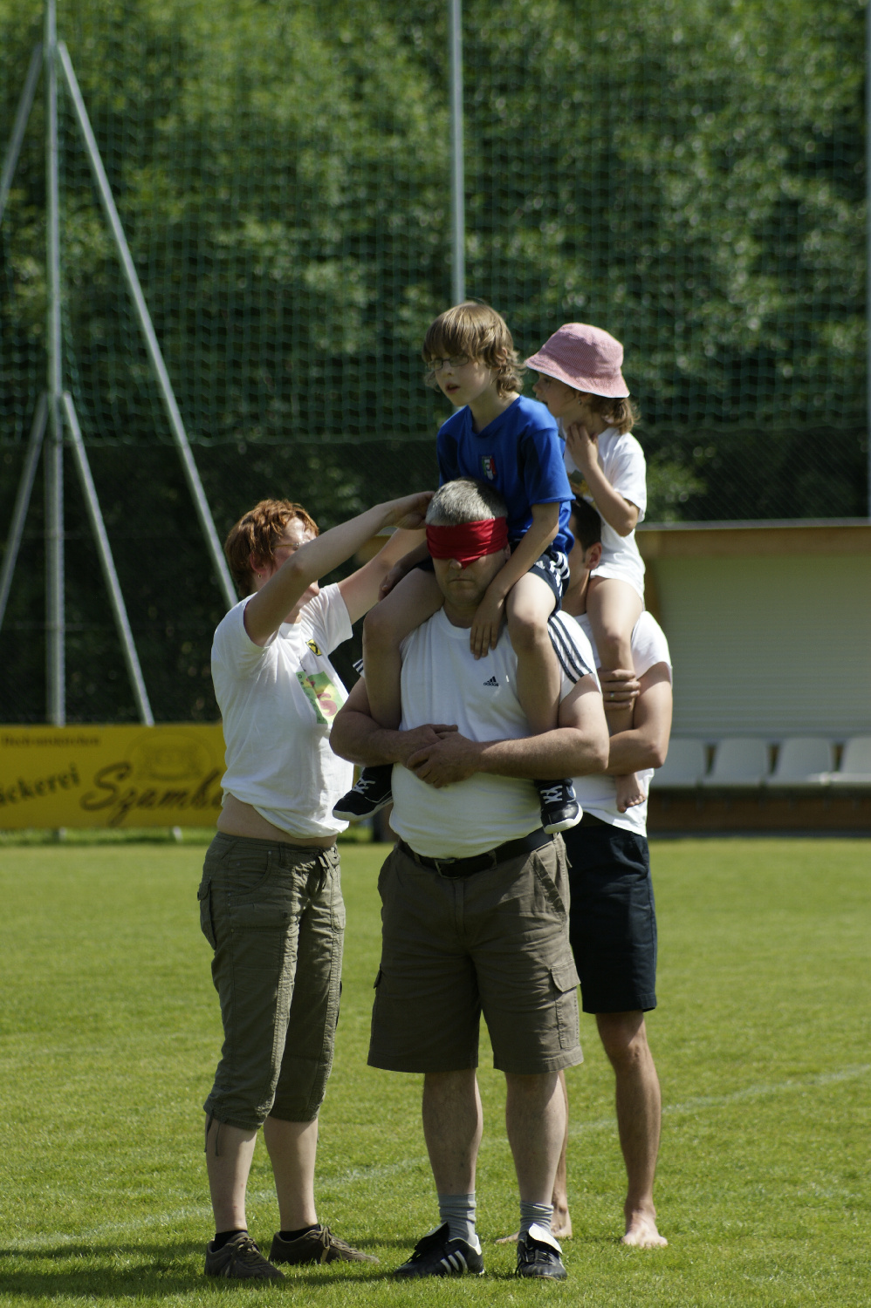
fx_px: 8721
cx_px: 436
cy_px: 654
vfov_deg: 8.6
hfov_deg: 5.7
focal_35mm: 240
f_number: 7.1
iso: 100
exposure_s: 1/400
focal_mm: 160
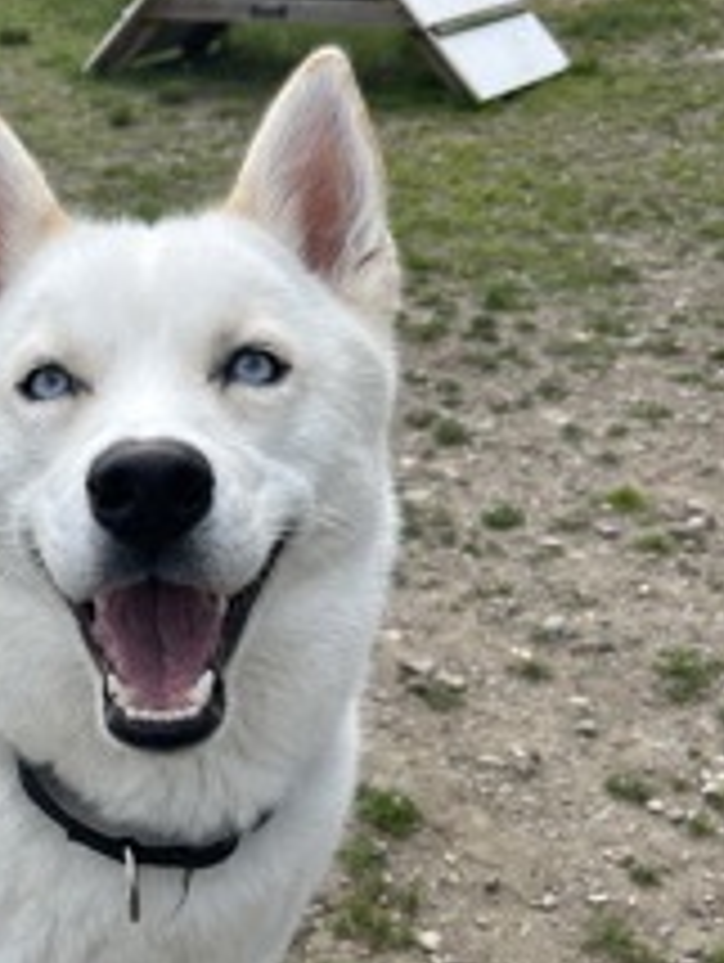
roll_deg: +1.1
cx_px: 20
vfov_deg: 37.1
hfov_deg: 27.2
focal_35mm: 51
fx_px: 1419
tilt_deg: -28.0
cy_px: 626
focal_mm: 5.7
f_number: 1.5
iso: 50
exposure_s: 1/2695
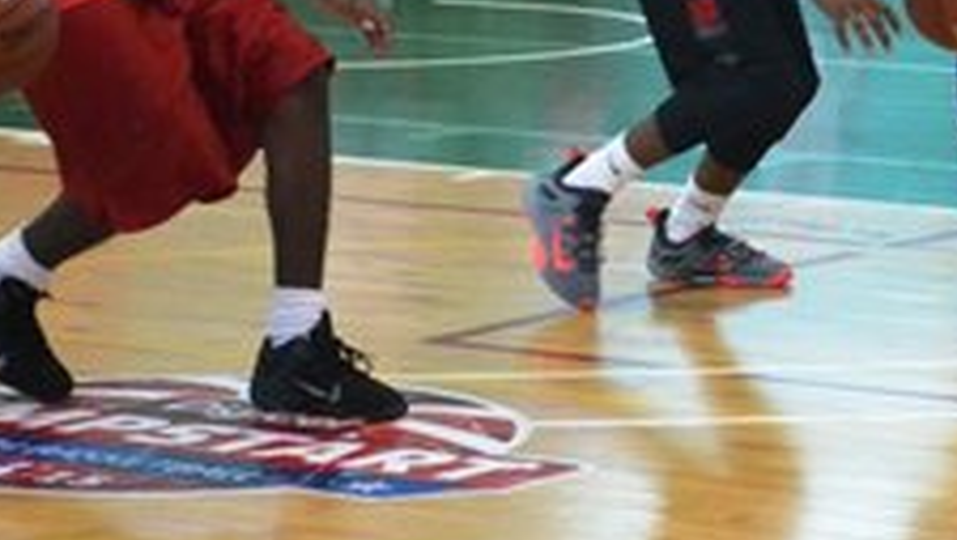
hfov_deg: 10.8
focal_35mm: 196
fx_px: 4978
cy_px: -172
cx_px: 1055
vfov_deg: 6.2
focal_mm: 44
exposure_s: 1/400
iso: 3200
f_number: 5.3
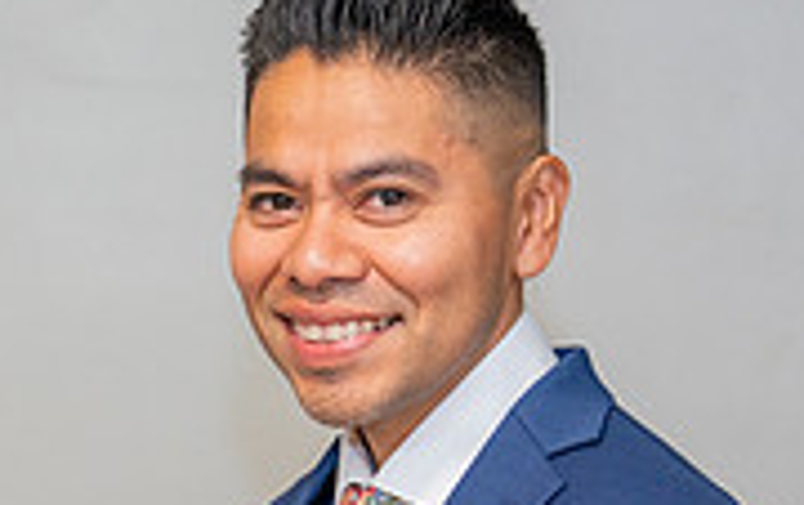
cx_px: 22
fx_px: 3817
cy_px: 677
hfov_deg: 11.9
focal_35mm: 174
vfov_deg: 7.5
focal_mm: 53
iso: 640
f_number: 3.2
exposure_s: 1/125
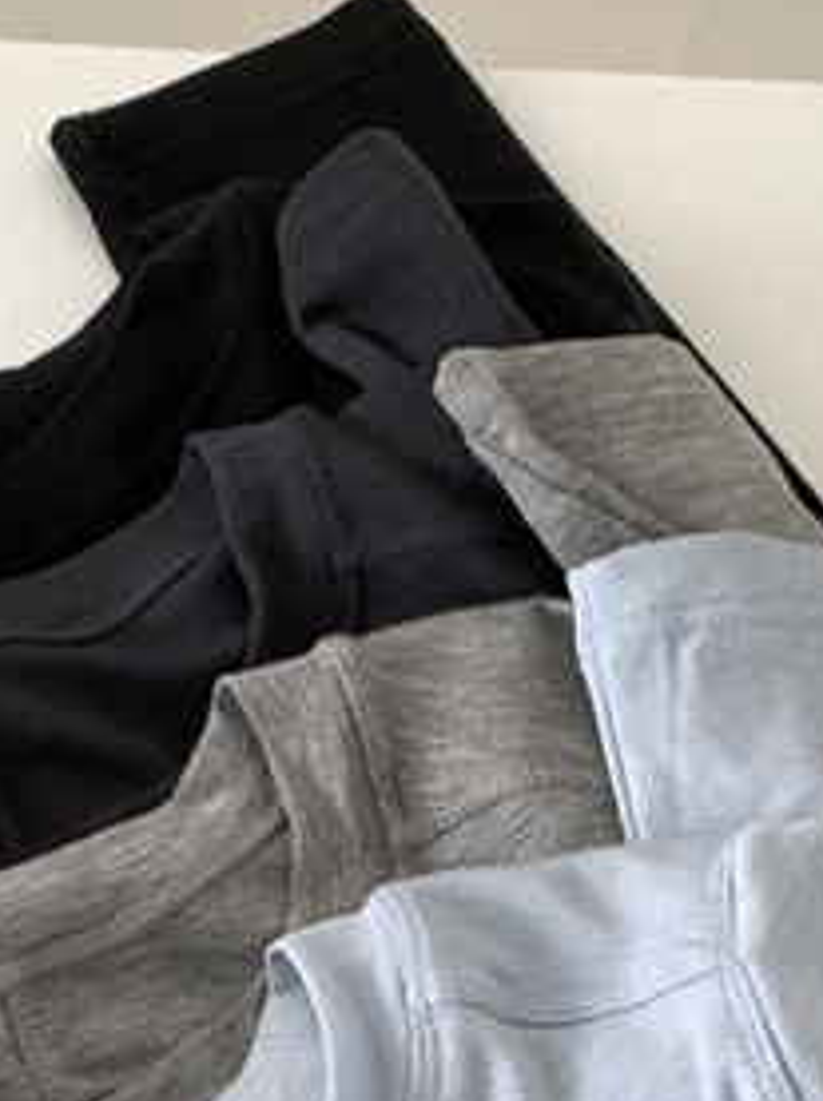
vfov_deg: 19.1
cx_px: 270
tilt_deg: -68.7
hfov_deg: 15.7
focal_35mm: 94
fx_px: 2987
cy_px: 1491
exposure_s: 1/112
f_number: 1.8
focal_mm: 4.25
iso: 100
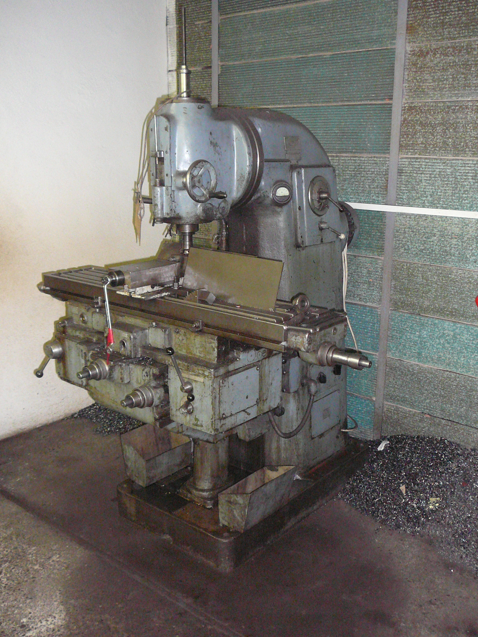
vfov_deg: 52.6
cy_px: 318
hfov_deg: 40.7
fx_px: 644
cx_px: 239
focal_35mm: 35
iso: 400
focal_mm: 5.2
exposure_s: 1/30
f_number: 2.8
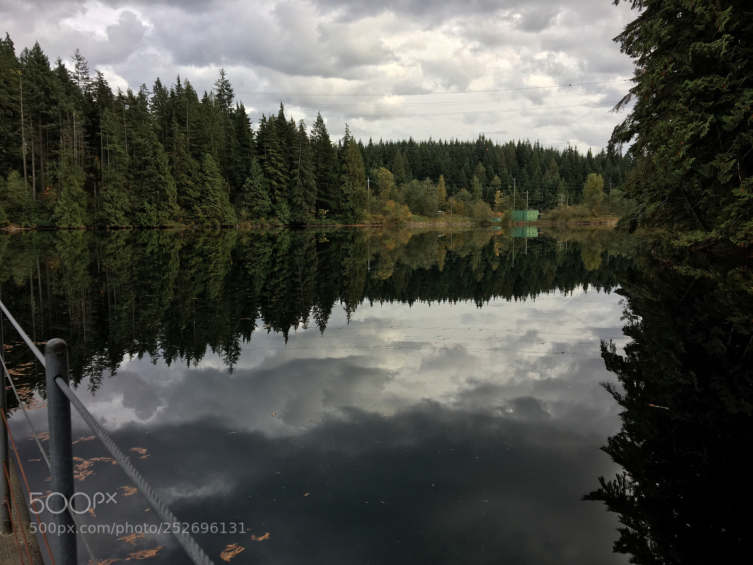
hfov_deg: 61.7
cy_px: 282
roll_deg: -0.1
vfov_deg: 48.2
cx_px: 376
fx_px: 631
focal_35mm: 29
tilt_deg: -4.7
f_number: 2.2
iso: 25
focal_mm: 4.15
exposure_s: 1/279
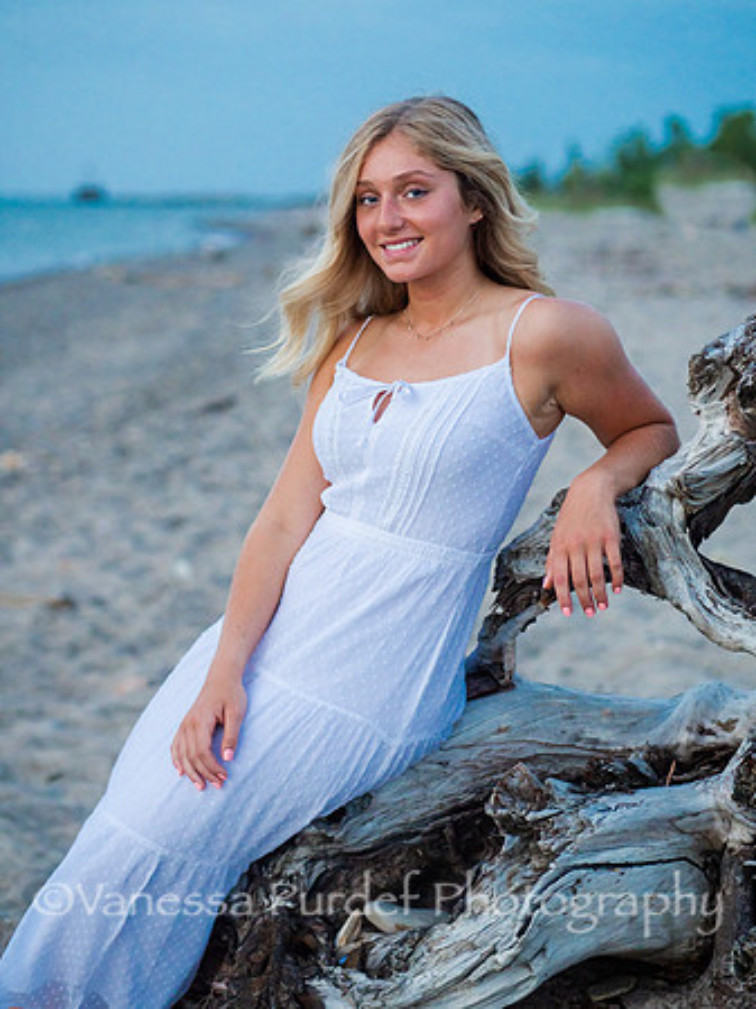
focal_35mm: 86
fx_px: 2507
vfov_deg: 22.8
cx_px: 378
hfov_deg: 17.2
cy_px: 504
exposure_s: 1/250
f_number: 1.8
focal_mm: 43
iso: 1600
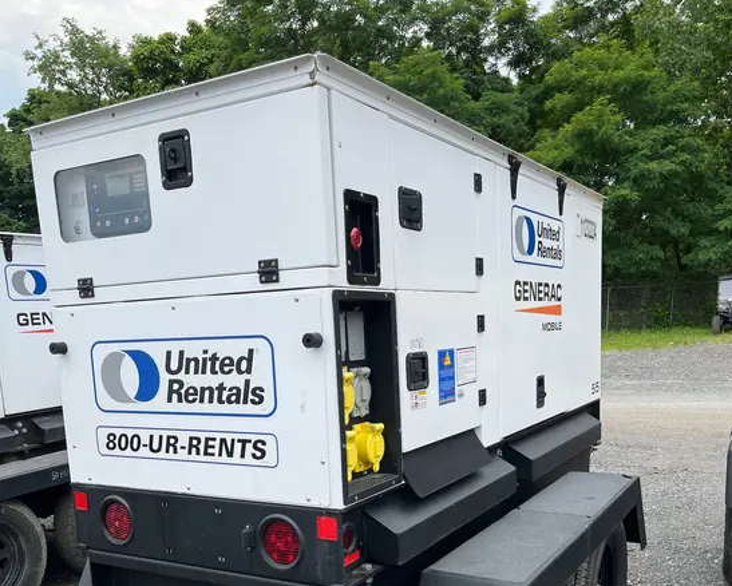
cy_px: 438
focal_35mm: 34
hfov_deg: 52.8
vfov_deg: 42.1
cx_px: 367
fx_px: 737
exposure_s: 1/1957
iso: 50
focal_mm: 5.1
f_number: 1.6
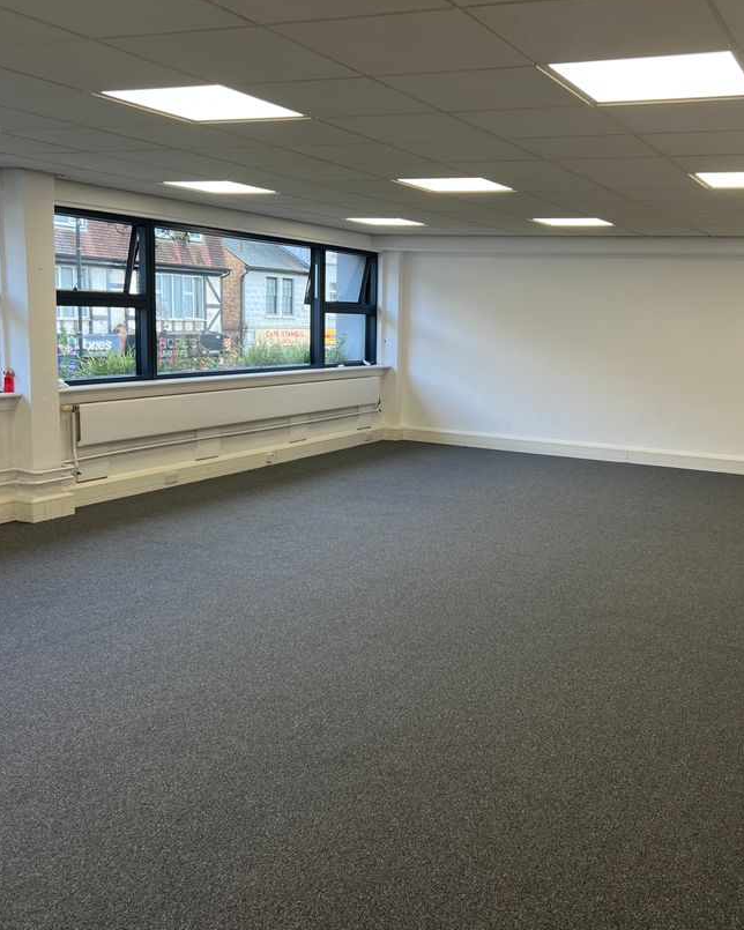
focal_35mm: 35
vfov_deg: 51.5
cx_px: 453
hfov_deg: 42.0
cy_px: 468
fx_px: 963
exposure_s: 1/100
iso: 32
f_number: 1.5
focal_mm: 5.7
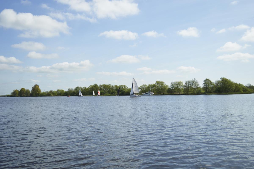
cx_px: 127
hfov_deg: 53.2
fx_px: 254
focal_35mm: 36
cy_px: 84
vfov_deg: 36.8
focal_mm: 24
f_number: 4
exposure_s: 1/1250
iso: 100
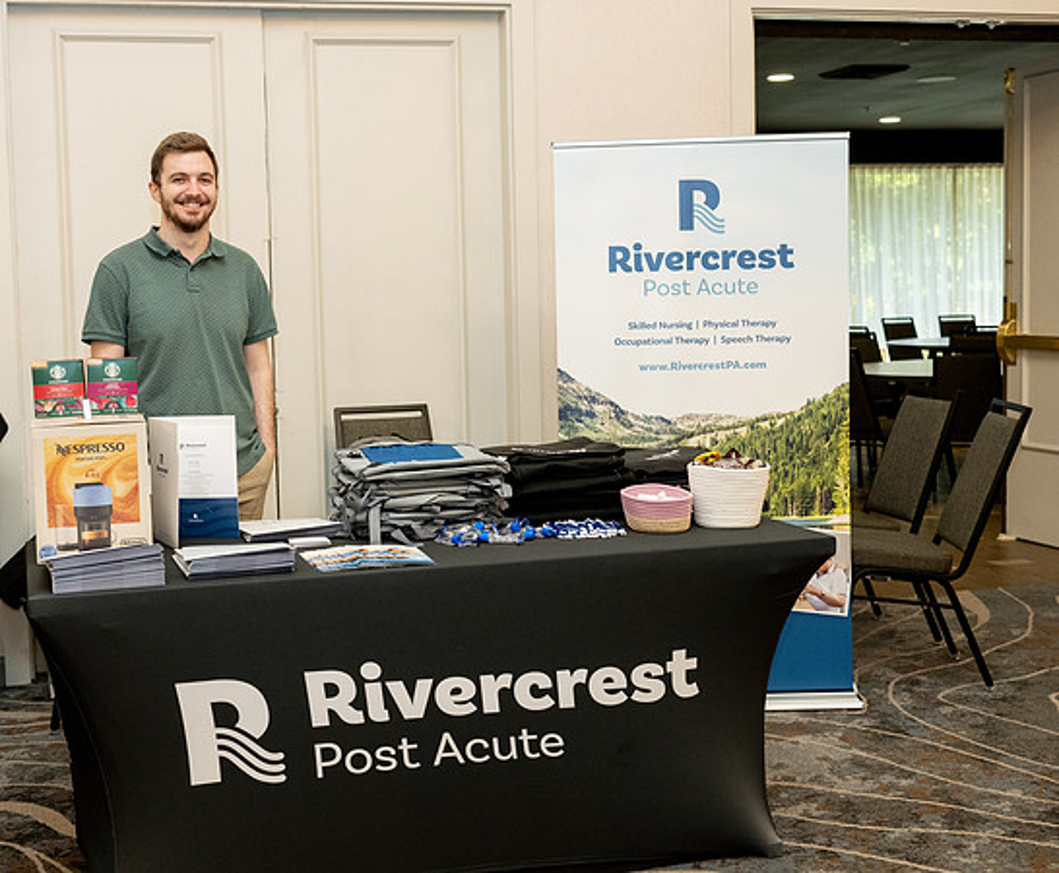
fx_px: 1431
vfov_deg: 33.9
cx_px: 386
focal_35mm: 45
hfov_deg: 40.3
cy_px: 400
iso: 2000
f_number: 4
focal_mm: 35
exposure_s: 1/320
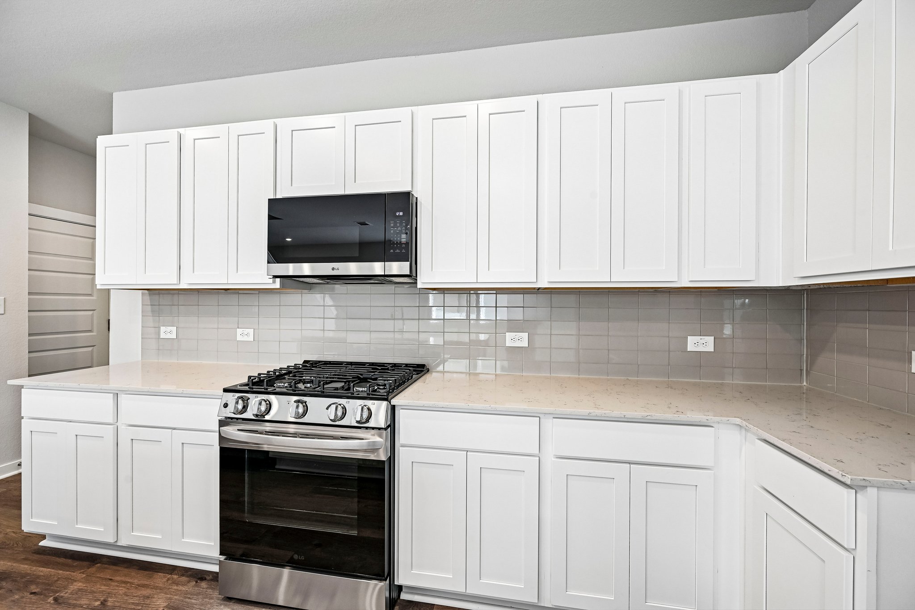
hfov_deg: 104.3
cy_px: 305
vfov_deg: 81.2
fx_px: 356
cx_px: 458
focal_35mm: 14
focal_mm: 14
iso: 200
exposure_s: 1/15
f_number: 8
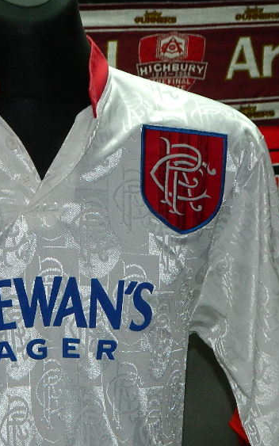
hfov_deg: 9.7
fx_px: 1642
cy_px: 186
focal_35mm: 135
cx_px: 36
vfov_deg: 15.5
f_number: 4
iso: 200
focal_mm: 12.6
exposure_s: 1/50
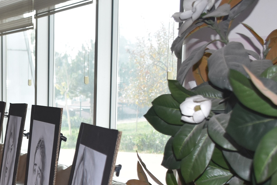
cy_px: 197
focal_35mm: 75
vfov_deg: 17.6
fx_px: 577
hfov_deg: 25.5
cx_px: -6
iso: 400
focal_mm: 20
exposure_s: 1/100
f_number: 3.5
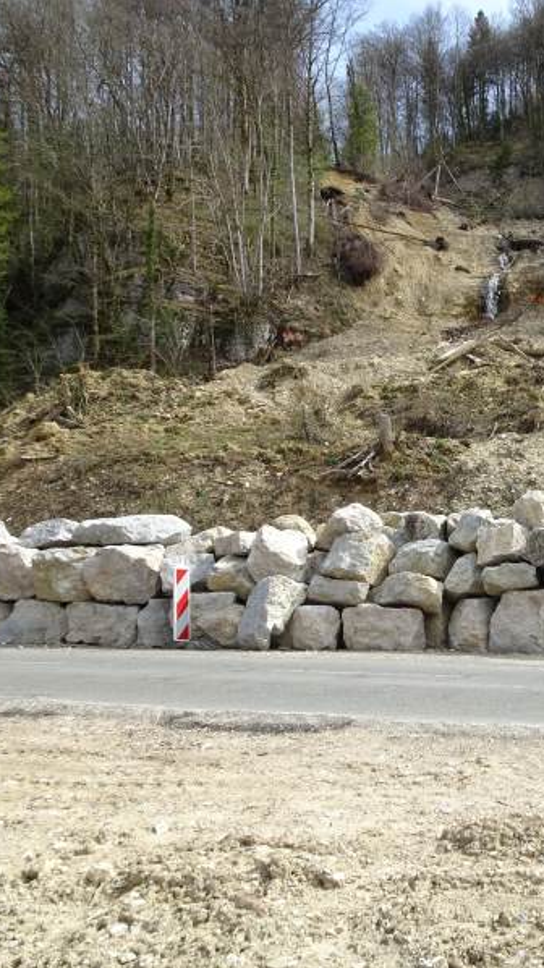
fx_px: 898
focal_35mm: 35
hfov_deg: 31.5
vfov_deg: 56.6
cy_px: 484
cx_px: 526
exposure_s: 1/500
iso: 80
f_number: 3.5
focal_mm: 4.1
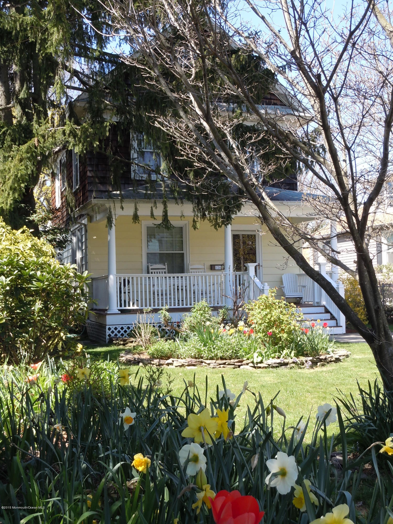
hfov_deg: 32.2
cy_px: 262
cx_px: 196
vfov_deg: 42.1
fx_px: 681
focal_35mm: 45
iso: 100
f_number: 4.6
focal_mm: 8.1
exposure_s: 1/125
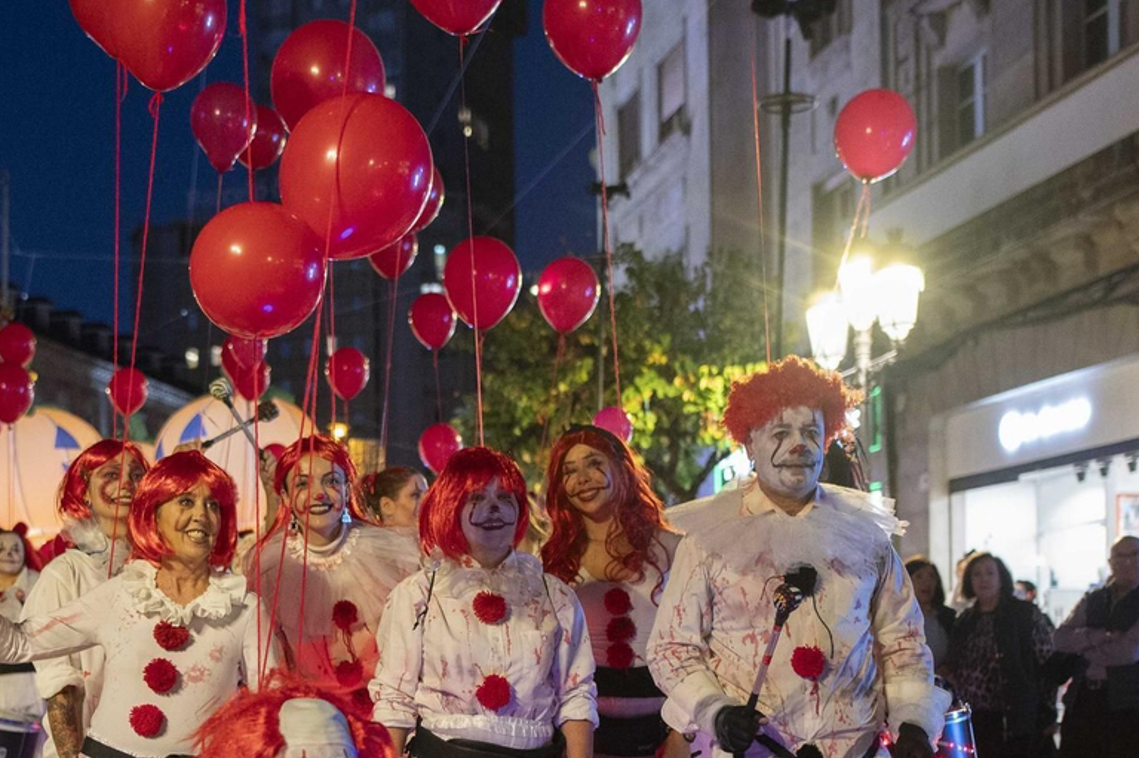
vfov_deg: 26.1
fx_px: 1581
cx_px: 386
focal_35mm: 50
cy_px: 683
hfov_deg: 39.2
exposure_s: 1/320
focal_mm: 24
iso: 3200
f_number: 2
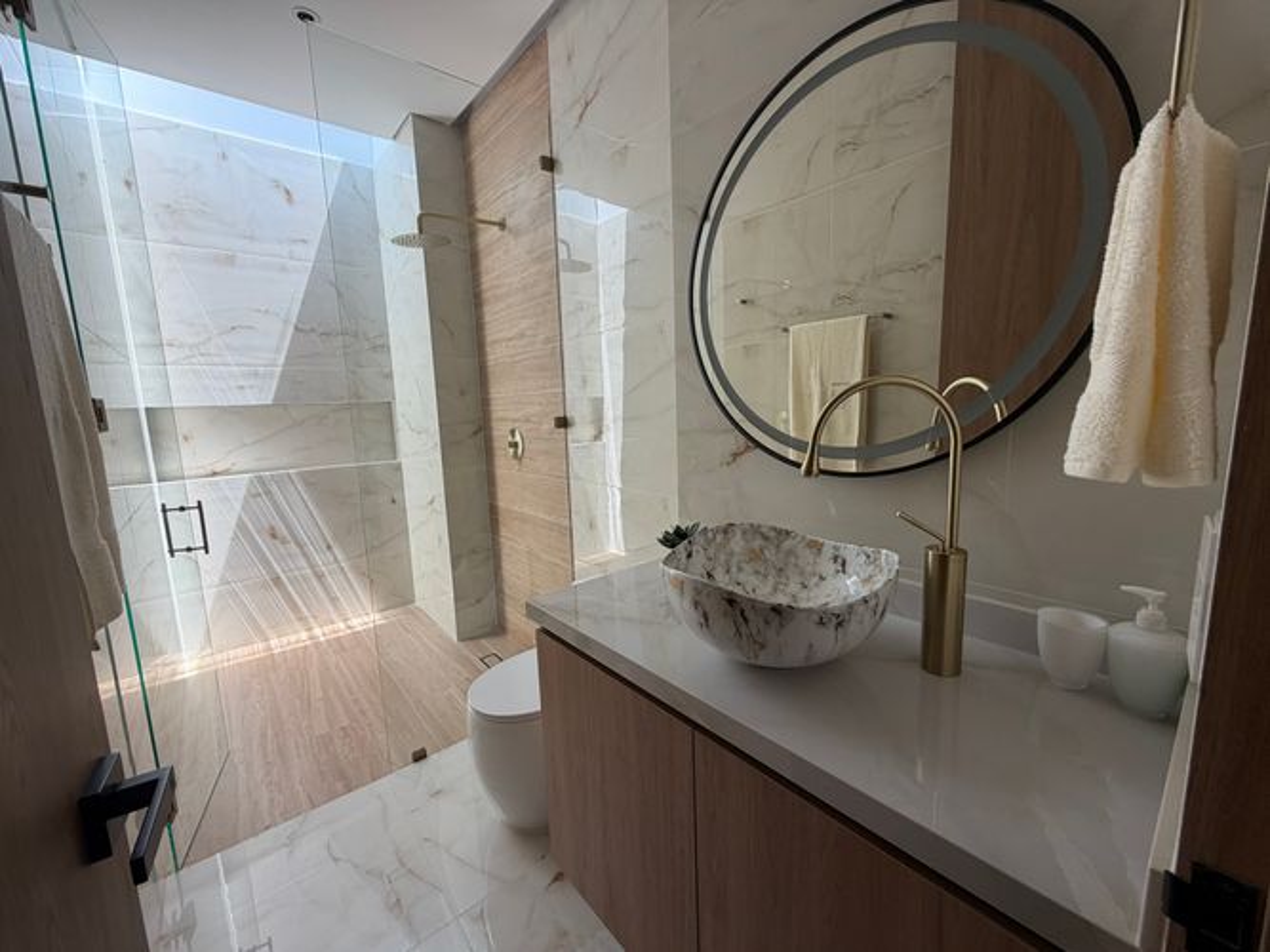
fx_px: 514
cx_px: 635
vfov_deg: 85.7
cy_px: 476
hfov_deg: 102.1
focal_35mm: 14
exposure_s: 1/123
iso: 40
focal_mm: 2.22
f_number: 2.2
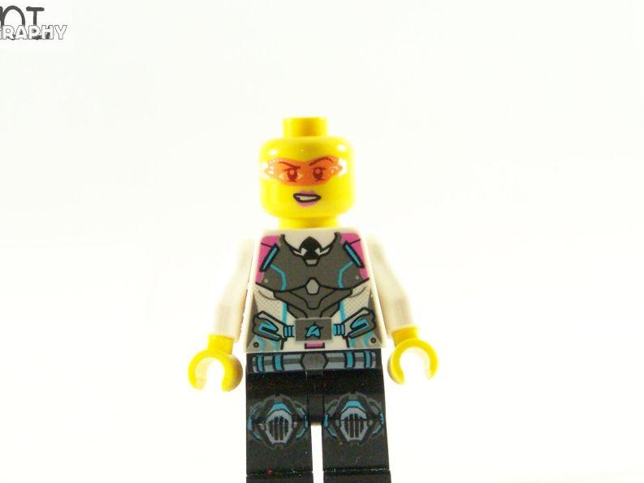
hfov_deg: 13.1
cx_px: 318
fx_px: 2810
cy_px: 301
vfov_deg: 9.8
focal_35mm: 151
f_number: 3.6
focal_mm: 19.4
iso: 400
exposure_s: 1/60
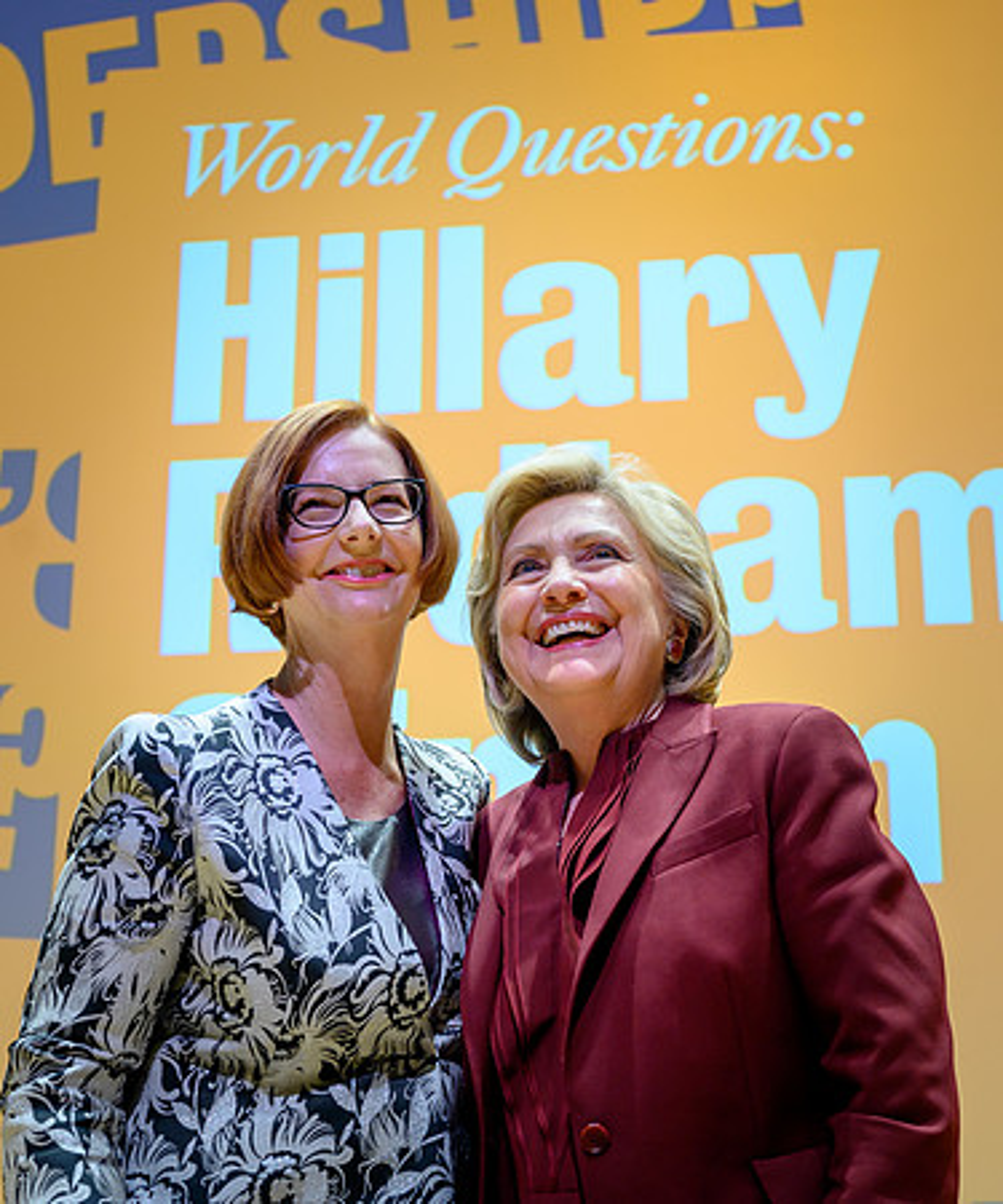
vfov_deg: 27.0
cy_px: 602
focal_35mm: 69
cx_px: 544
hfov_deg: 22.6
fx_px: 2509
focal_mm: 50
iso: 500
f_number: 4.5
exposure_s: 1/125
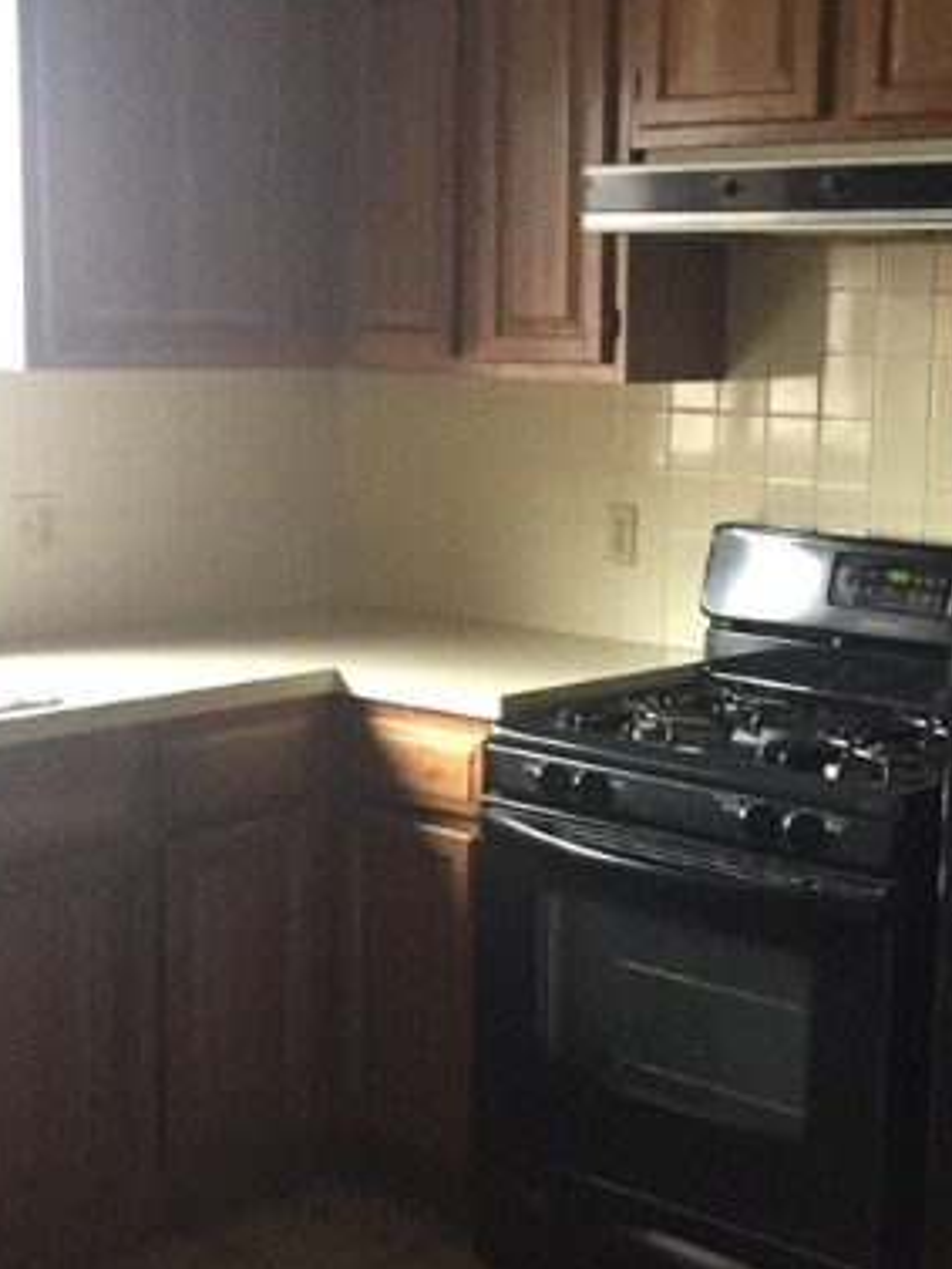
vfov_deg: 32.7
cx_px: 548
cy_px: 633
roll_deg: -1.4
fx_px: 2162
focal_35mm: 59
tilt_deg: -6.5
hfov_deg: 24.8
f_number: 2.2
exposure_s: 1/15
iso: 250
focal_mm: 4.15
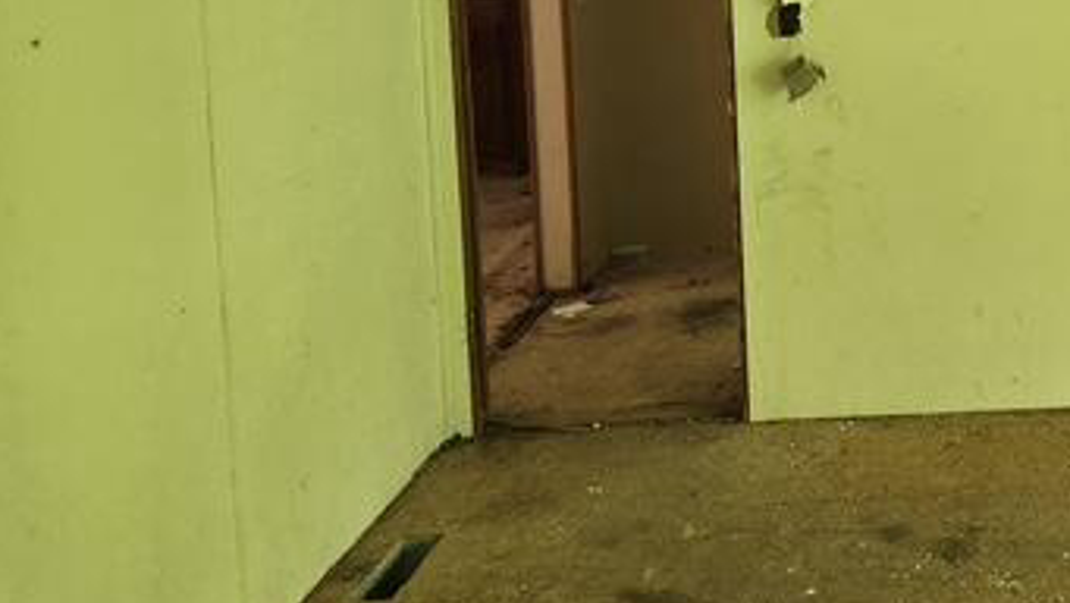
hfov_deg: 40.0
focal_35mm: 47
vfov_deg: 23.8
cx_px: 988
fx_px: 1334
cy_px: -60
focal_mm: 5.4
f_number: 1.8
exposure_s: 1/100
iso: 200
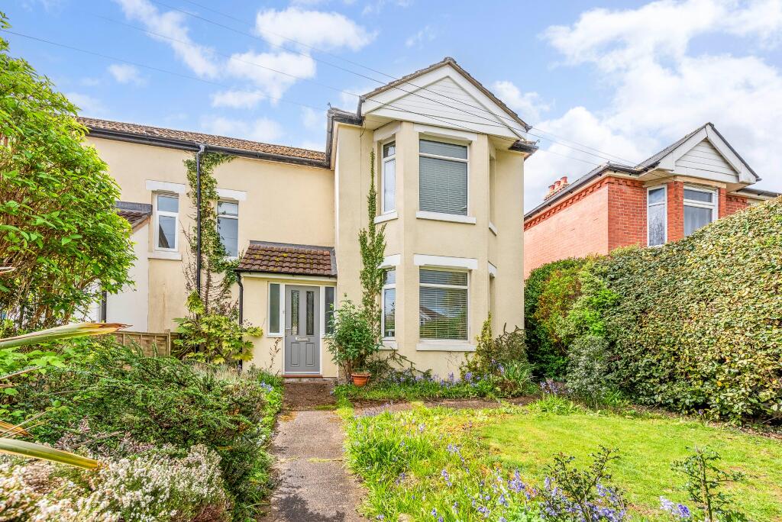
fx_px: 304
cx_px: 391
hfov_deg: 104.2
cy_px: 261
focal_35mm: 14
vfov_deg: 81.3
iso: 640
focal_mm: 14
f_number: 7.1
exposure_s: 1/1250
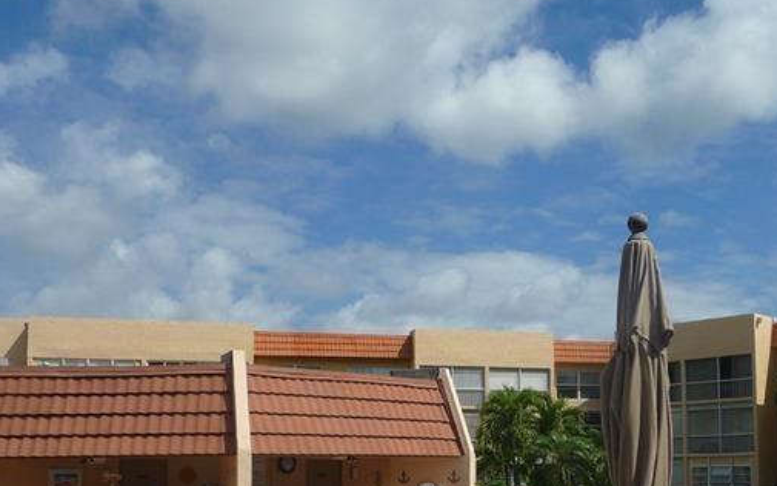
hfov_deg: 41.9
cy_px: 401
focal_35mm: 47
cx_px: 539
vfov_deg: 26.8
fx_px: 996
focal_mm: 4.7
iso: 100
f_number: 8
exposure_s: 1/500
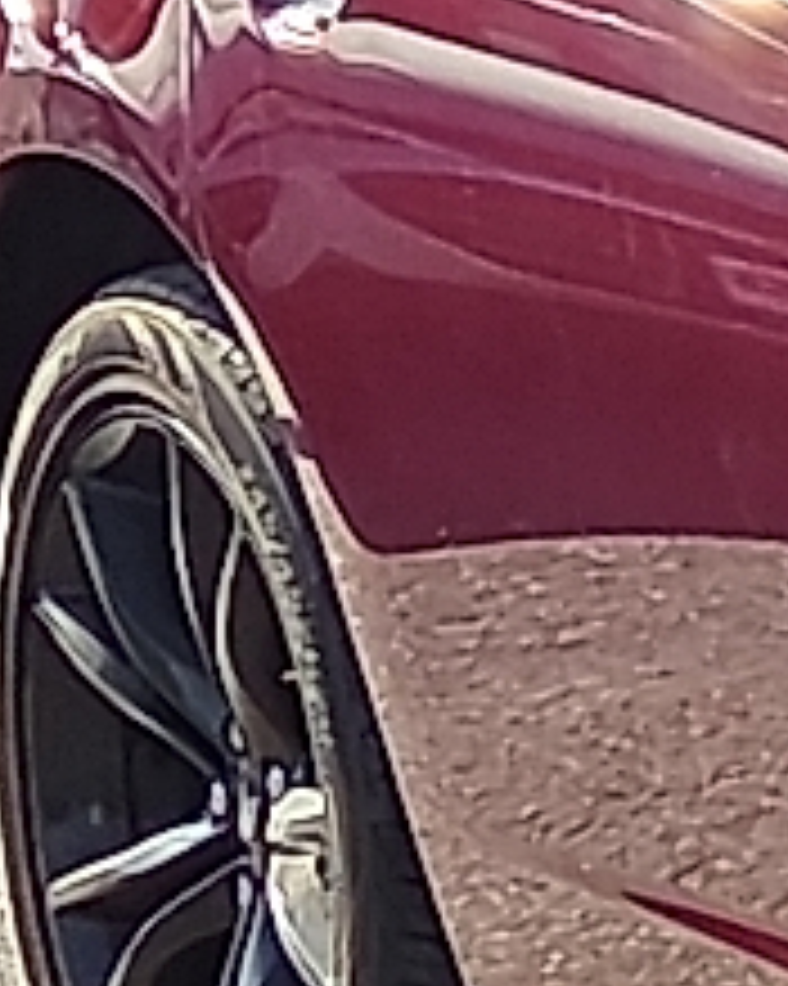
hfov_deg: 4.6
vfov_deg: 6.4
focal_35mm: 300
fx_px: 8752
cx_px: 3386
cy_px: 1207
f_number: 1.8
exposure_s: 1/1250
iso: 25
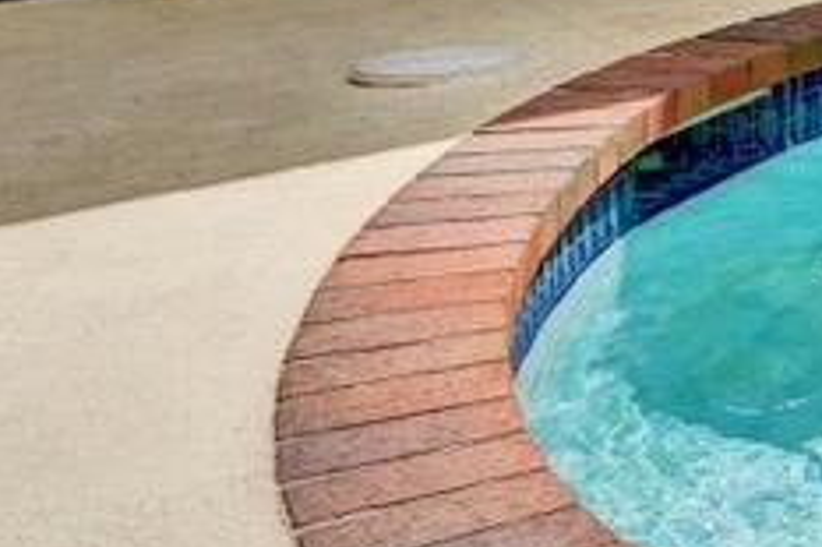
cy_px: -411
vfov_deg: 13.9
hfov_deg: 15.1
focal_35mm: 88
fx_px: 2008
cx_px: 1912
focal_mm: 16
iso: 800
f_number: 8
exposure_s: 1/1000
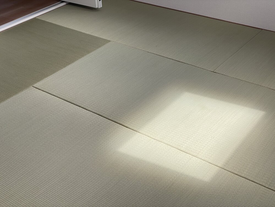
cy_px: 104
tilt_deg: -33.0
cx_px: 138
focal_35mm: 52
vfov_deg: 28.0
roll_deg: +2.0
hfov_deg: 36.8
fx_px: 413
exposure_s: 1/122
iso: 32
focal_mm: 6
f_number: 2
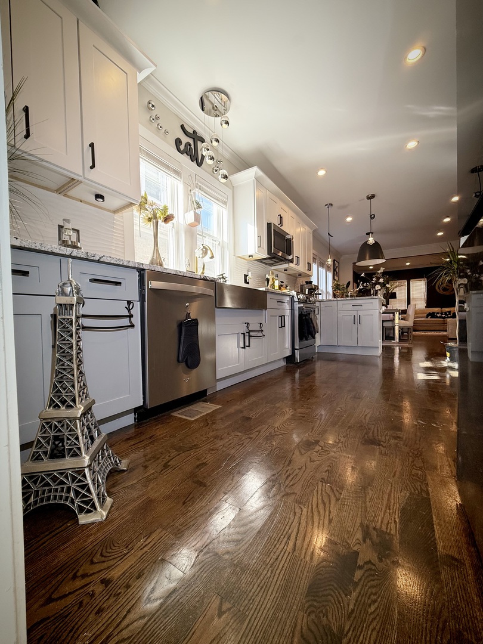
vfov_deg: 102.1
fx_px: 260
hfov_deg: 85.7
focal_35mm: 14
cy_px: 322
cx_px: 242
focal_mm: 2.22
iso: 125
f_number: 2.2
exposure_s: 1/120
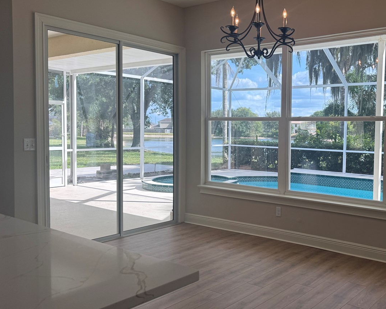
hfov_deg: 49.7
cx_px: 285
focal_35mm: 35
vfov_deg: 42.2
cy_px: 151
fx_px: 400
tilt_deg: -3.0
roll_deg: -0.6
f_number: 1.78
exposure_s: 1/584
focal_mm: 6.76
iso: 80
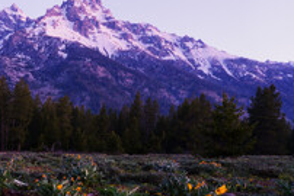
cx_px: 6
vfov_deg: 21.4
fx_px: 499
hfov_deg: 30.7
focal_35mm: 61
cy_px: 204
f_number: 14
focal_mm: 14.4
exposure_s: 10
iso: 640
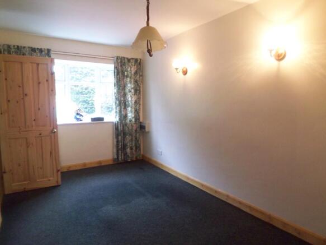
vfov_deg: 58.9
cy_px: 122
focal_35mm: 23
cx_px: 163
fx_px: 217
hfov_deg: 73.9
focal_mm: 3.8
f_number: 2.8
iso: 200
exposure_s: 1/15
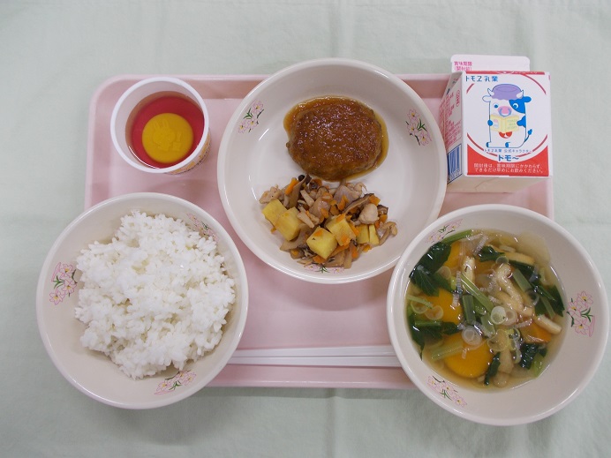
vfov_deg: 53.1
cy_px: 229
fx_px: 459
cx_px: 306
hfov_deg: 67.3
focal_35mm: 26
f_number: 3.2
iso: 80
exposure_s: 1/30
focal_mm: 4.6
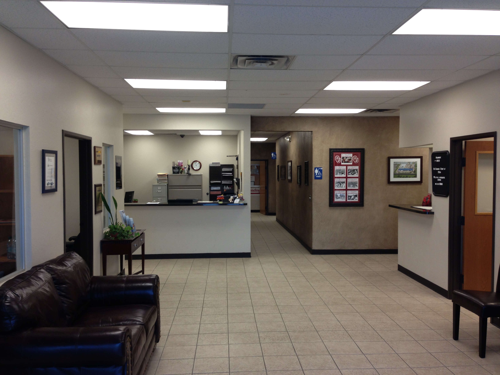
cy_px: 188
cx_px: 250
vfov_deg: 42.9
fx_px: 477
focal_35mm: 33
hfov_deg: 55.4
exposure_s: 1/30
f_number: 2.4
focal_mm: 4.13
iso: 64
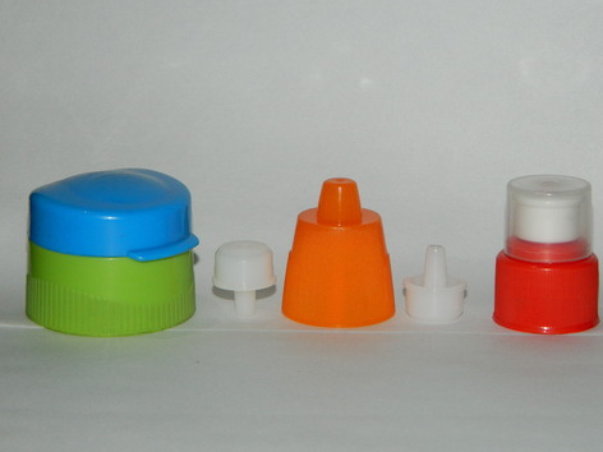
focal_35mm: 109
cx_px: 310
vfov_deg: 13.6
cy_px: 218
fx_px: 1899
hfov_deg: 18.0
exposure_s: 1/60
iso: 200
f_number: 4.5
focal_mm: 18.6
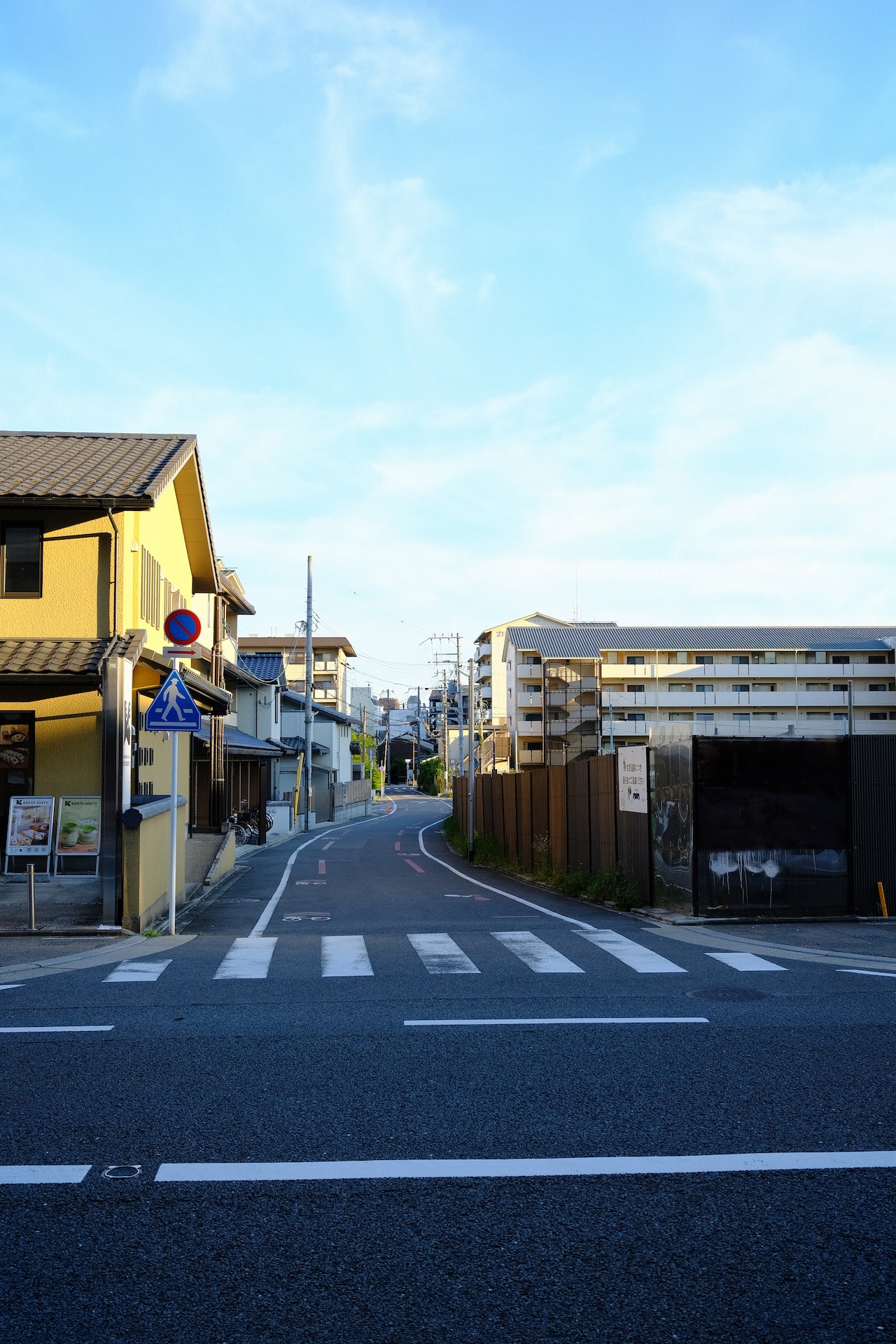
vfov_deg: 54.4
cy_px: 672
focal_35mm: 35
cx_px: 448
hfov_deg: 37.9
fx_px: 1307
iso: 400
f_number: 4
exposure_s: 1/500
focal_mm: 23
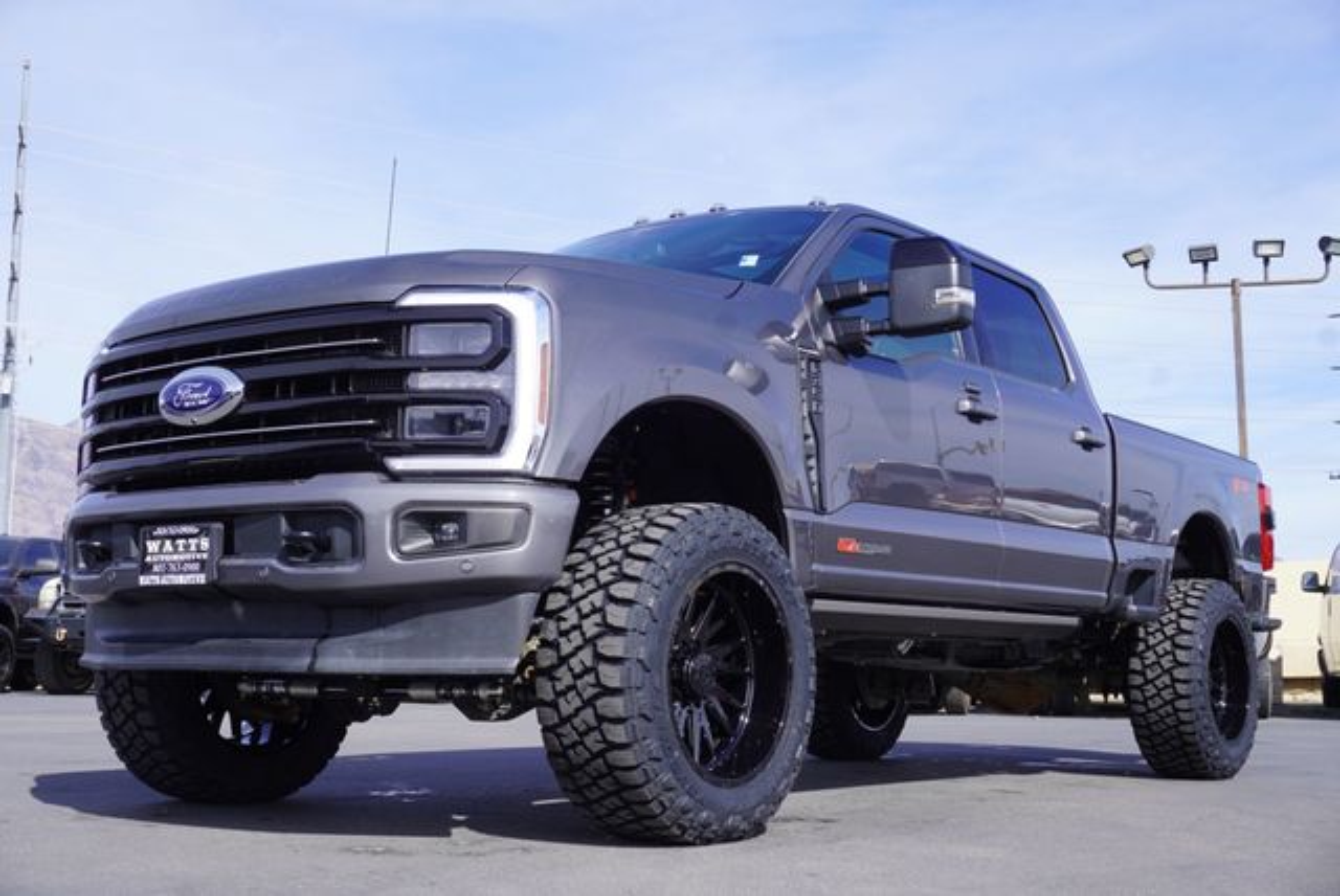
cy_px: 448
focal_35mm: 44
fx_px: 1621
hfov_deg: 44.9
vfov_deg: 30.9
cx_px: 670
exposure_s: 1/125
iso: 100
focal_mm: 29
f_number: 9
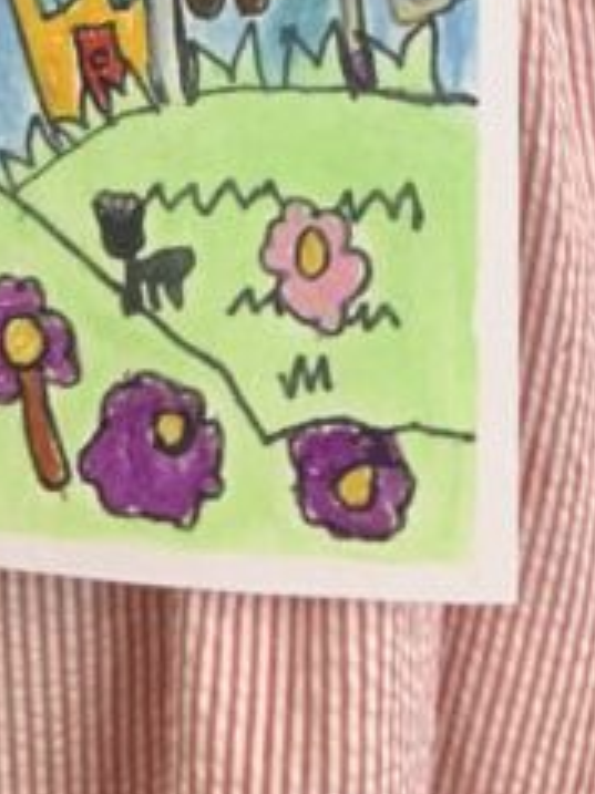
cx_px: 153
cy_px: -734
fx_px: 2500
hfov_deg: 13.5
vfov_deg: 15.1
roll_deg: -4.0
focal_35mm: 109
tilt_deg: -23.4
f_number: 1.8
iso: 100
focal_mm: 4.25
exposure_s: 1/60
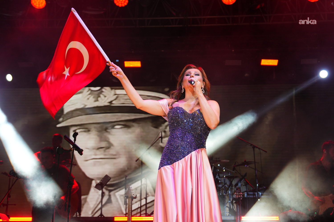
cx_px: 167
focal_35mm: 54
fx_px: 501
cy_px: 111
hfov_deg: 36.9
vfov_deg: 25.1
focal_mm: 36
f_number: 2.8
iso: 250
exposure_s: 1/250
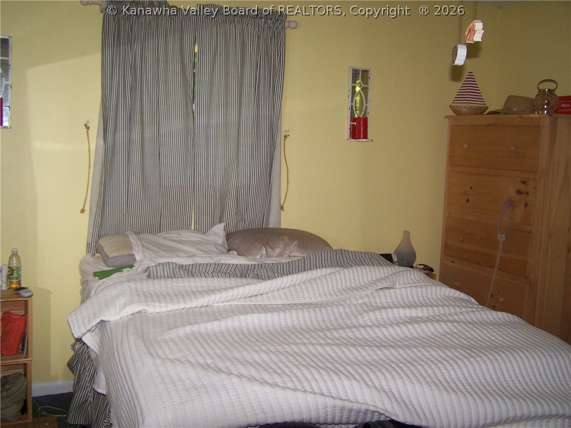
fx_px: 627
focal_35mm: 38
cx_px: 286
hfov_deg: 49.0
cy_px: 214
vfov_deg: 37.7
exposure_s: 1/60
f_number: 2.8
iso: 140
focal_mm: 6.3
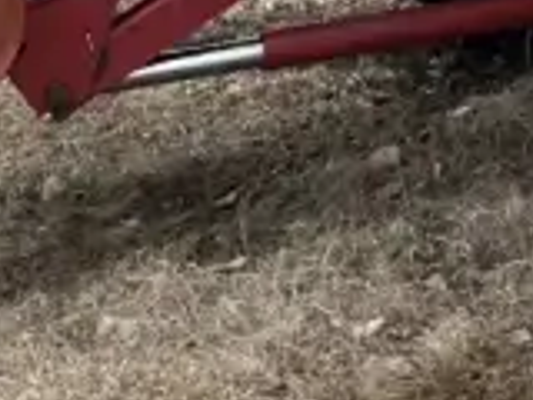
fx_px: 2310
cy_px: -680
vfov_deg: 8.7
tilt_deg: +4.5
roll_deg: +0.7
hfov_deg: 11.7
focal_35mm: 150
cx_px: 1106
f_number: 1.6
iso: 32
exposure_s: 1/518
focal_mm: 5.1
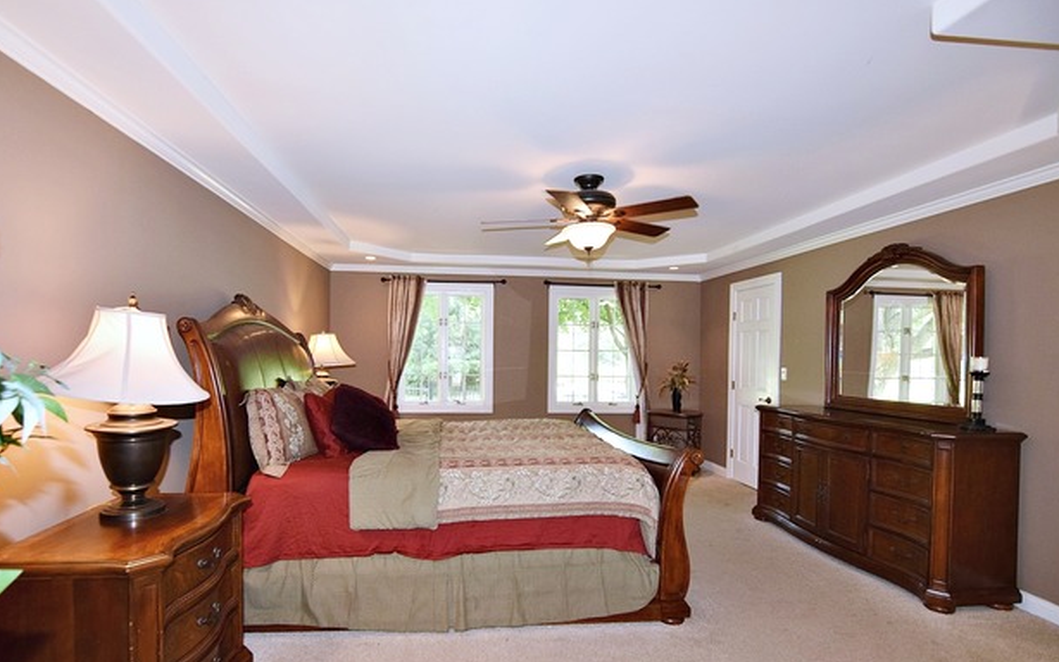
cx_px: 514
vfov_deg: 66.3
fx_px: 506
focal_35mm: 18
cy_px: 363
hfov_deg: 92.6
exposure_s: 1/80
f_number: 4.5
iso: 800
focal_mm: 11
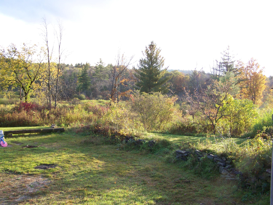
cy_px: 102
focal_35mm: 38
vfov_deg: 37.7
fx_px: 300
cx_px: 136
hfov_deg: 49.0
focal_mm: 6.3
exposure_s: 1/80
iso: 64
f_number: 2.8
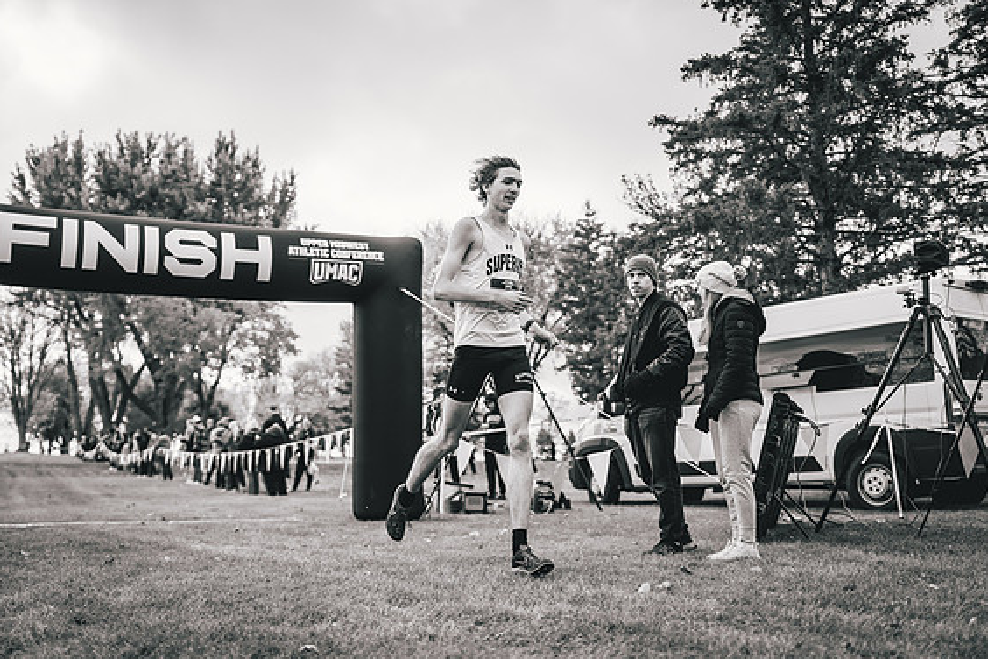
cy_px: 330
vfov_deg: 36.9
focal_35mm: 36
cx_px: 489
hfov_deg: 53.1
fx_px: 988
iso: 200
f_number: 2
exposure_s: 1/3200
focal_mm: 35
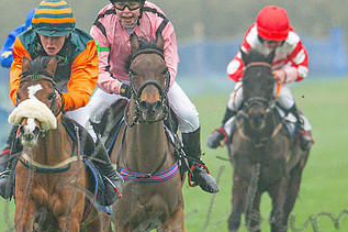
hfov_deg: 1.3
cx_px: 29
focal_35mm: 1568
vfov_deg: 0.9
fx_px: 15149
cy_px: 190
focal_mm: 400
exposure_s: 1/1250
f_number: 5
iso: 800
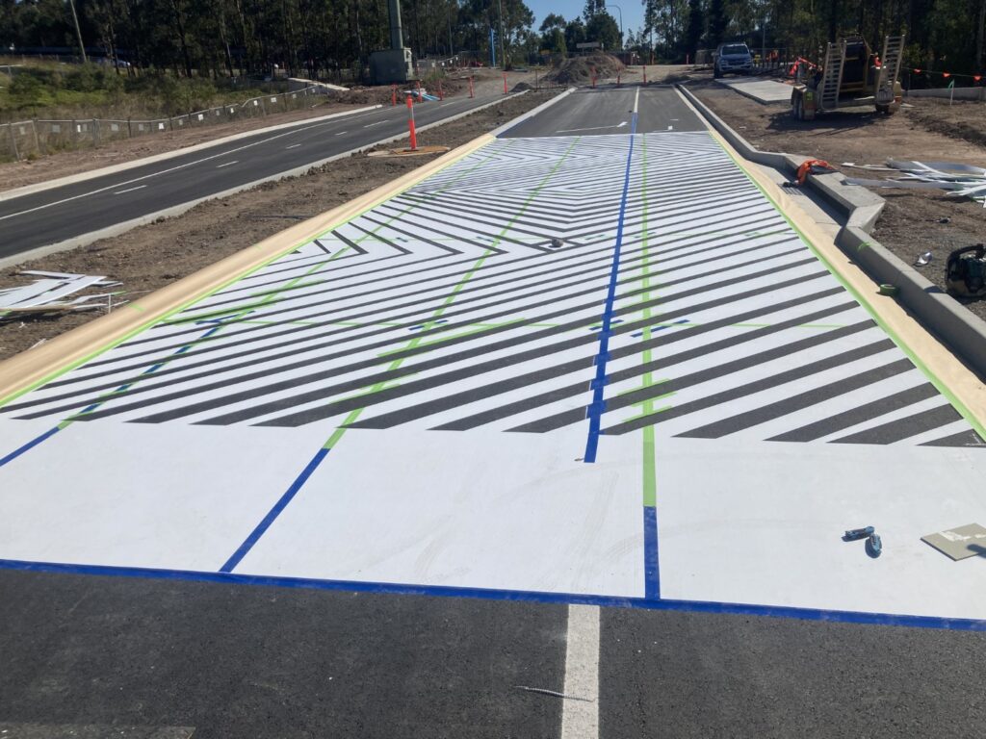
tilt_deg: -18.7
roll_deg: +4.5
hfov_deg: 63.4
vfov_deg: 49.7
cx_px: 493
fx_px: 798
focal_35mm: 28
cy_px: 370
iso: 25
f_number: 1.8
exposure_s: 1/6098
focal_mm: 3.99
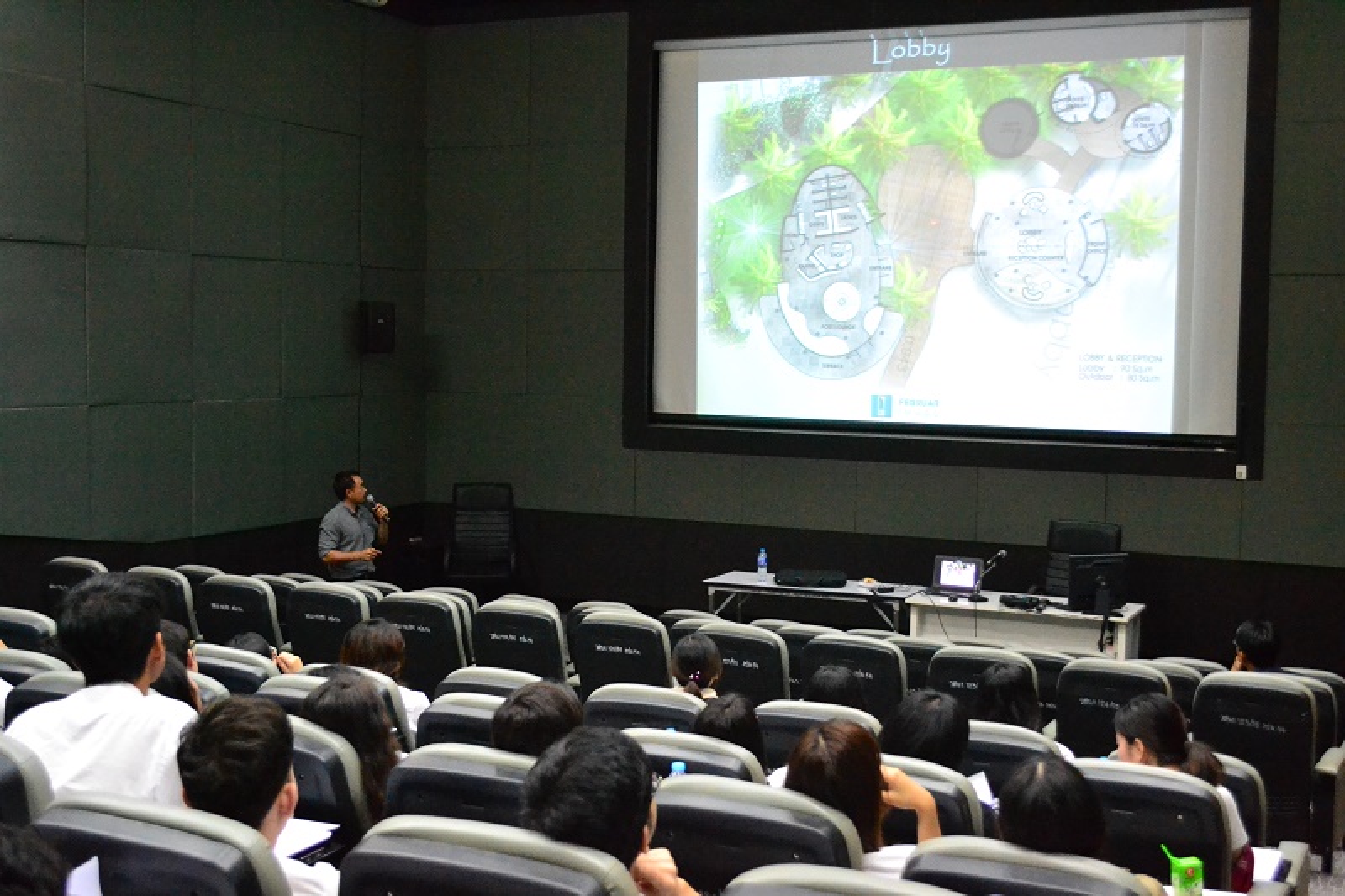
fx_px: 1625
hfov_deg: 45.0
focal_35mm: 44
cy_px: 448
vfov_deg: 30.8
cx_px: 672
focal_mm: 29
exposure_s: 1/40
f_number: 4.5
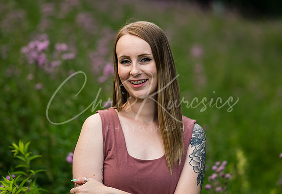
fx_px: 930
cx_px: 138
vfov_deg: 11.9
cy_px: 64
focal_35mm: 118
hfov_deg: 17.2
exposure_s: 1/100
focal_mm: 85
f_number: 1.8
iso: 50
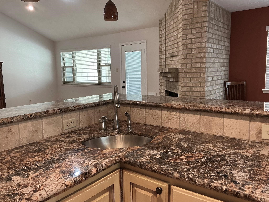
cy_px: 101
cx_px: 134
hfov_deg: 61.7
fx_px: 225
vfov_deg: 48.2
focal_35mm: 29
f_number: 1.8
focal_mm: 3
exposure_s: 1/60
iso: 125
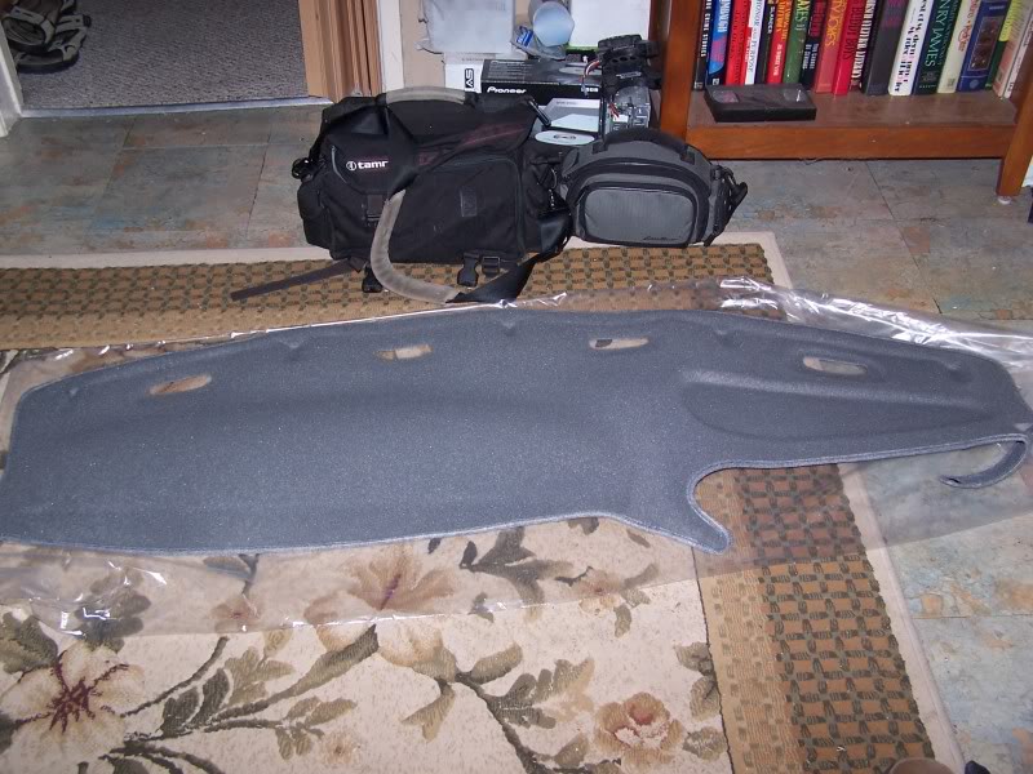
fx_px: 1134
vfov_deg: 37.7
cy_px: 387
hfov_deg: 49.0
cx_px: 516
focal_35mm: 38
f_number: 2.8
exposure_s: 1/60
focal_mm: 6.3
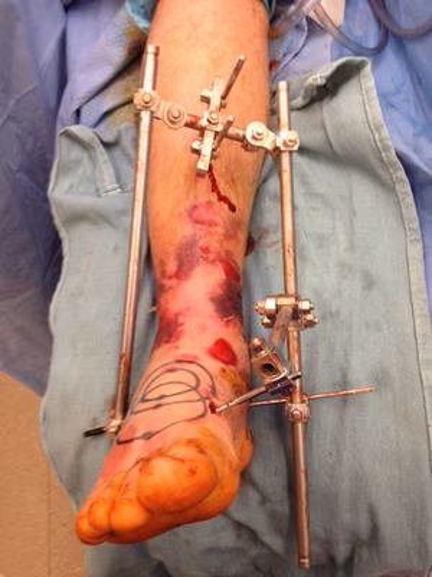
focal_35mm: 35
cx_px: 216
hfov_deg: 40.7
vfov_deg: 52.6
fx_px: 582
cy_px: 288
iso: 64
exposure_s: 1/20
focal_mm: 4.28
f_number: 2.4
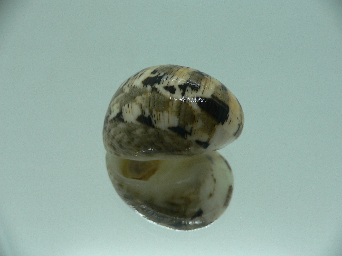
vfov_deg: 40.7
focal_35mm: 35
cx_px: 171
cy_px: 128
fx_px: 346
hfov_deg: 52.6
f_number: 2.8
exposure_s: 1/60
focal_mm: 4.6
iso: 100
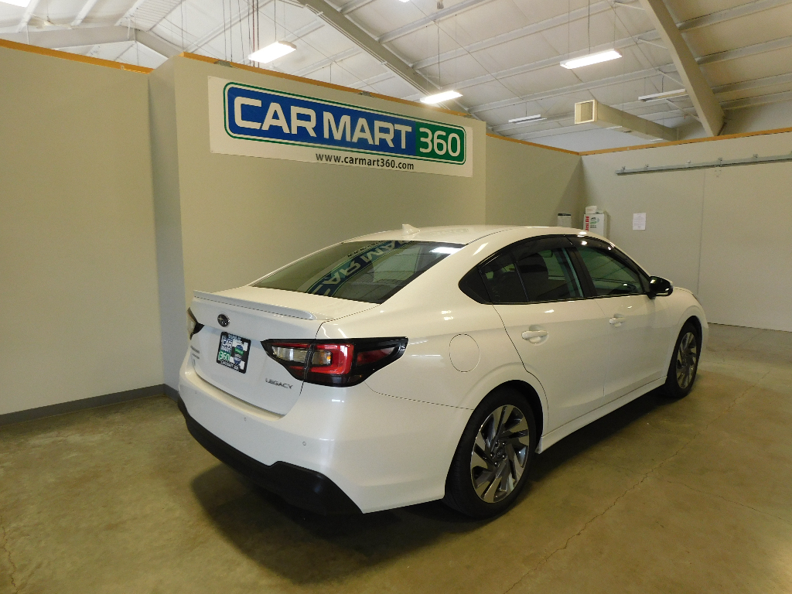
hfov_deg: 73.9
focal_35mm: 23
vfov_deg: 58.9
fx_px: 526
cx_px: 396
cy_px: 297
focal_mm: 4
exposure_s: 1/30
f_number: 3
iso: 200
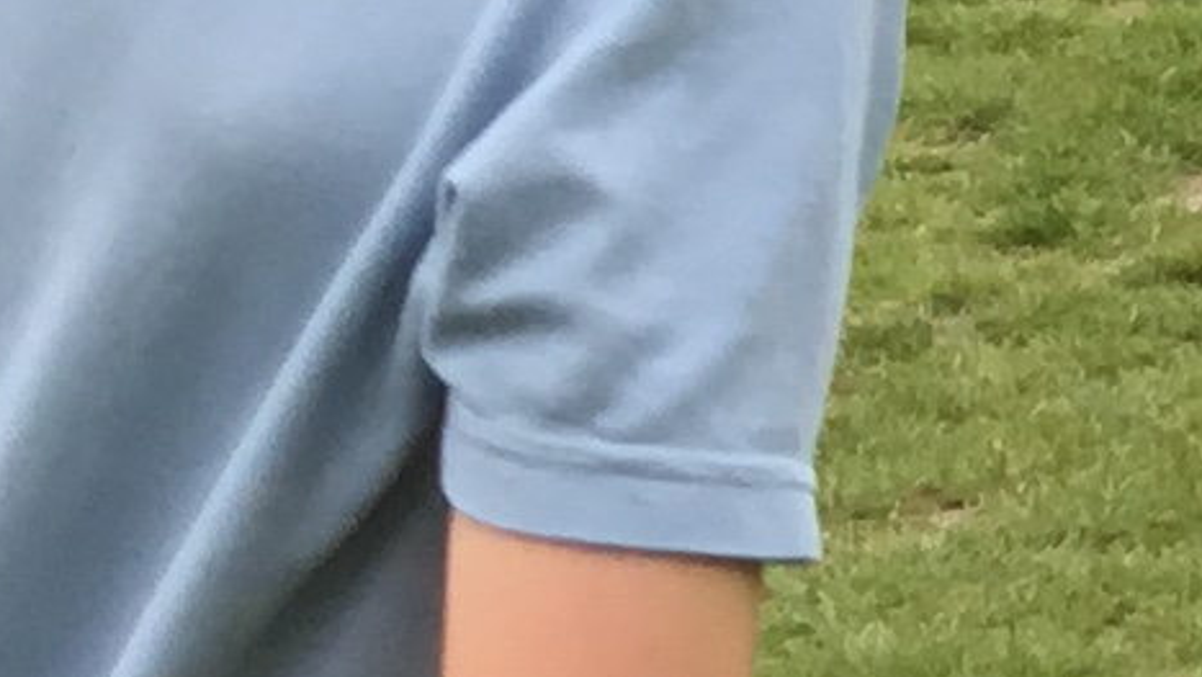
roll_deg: -0.1
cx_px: 3758
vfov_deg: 5.2
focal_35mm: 236
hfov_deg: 7.8
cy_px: 263
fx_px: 7524
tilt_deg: -15.3
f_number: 2.4
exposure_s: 1/212
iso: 25
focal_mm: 3.3
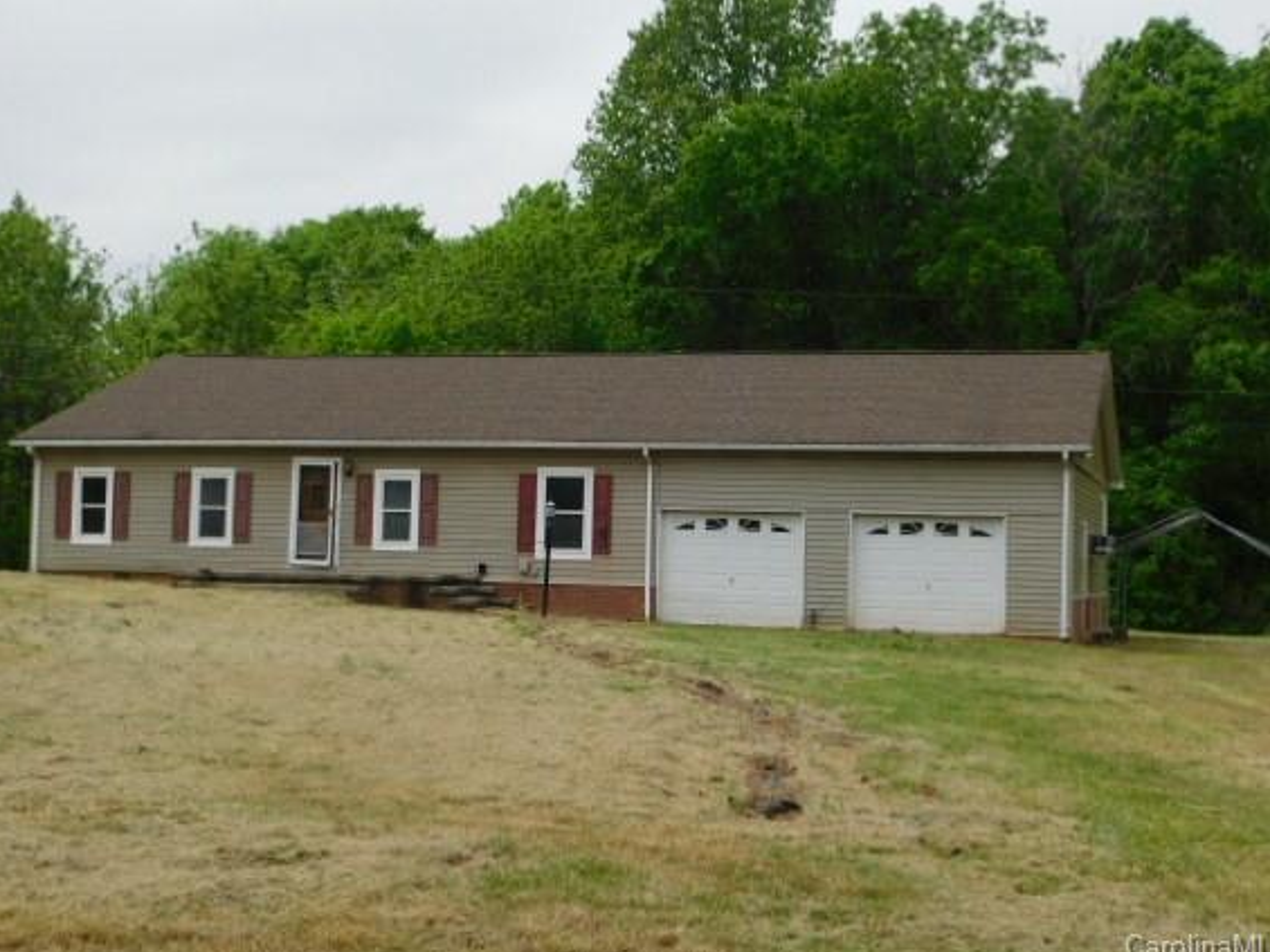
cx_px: 663
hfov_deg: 37.5
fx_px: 1871
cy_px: 429
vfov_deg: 28.6
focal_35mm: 51
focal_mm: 8
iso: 125
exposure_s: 1/1250
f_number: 3.7
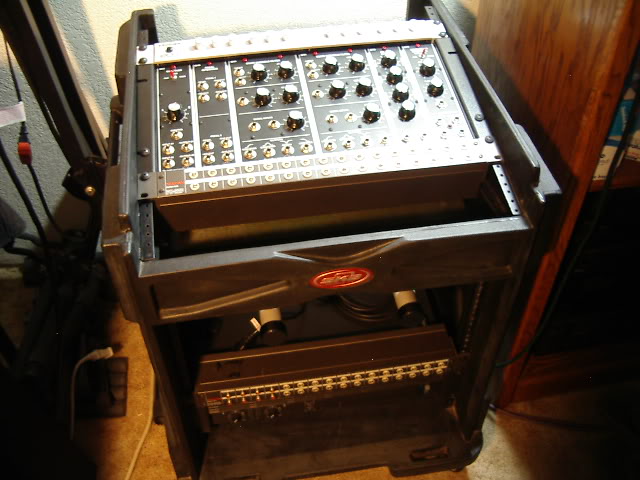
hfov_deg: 49.0
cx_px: 320
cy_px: 240
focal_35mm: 38
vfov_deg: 37.7
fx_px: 703
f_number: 2.6
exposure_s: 1/5
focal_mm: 5.8
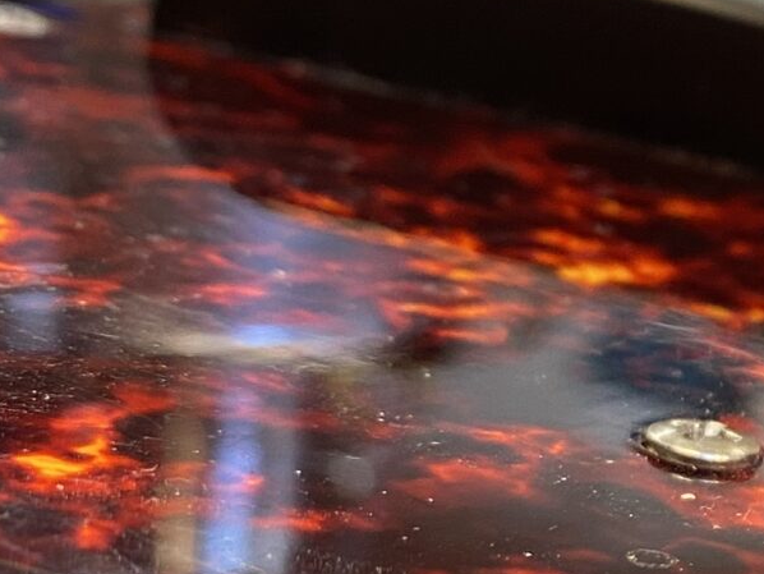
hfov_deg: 16.5
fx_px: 2363
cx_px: 1202
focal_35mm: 107
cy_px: 520
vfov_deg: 13.7
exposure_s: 1/50
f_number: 1.8
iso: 80
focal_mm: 4.25
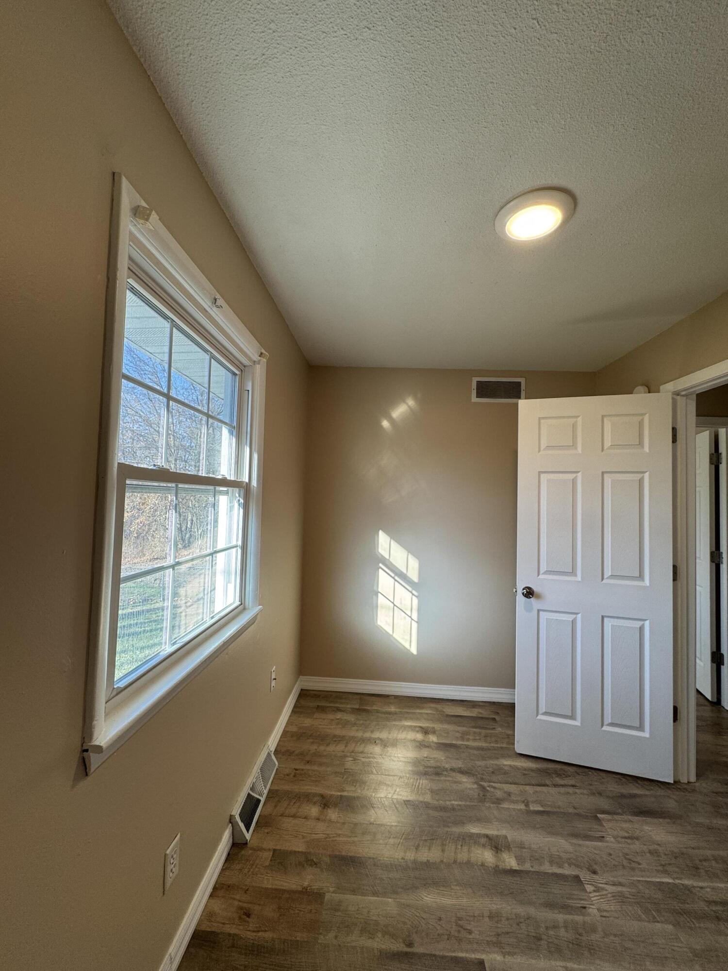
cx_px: 364
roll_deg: -1.8
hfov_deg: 85.7
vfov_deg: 102.1
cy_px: 486
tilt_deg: +2.8
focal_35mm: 14
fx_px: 393
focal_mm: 2.22
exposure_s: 1/120
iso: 80
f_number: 2.2
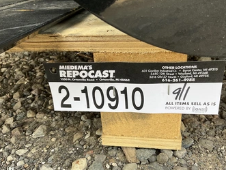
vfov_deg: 40.8
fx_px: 229
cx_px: 123
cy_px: 89
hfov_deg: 52.5
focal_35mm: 35
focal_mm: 3
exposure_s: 1/164
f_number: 1.8
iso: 20
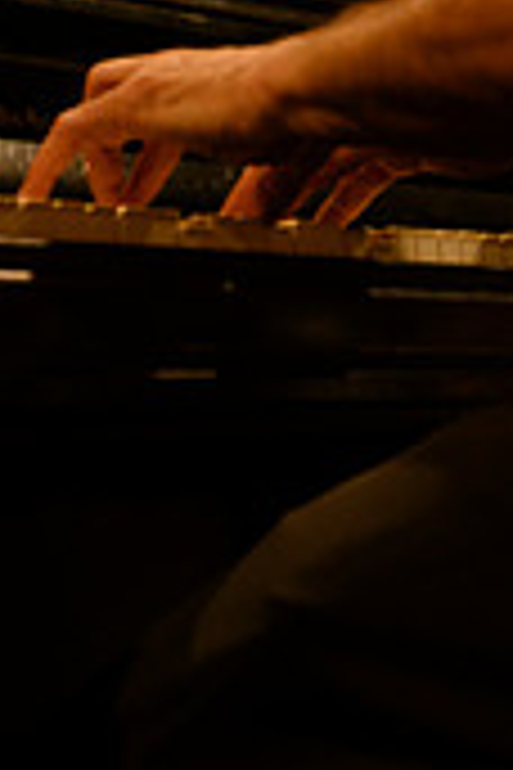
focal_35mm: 129
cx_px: 421
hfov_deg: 10.6
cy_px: -198
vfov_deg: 15.2
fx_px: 2757
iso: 2800
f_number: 8
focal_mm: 49
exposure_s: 1/125
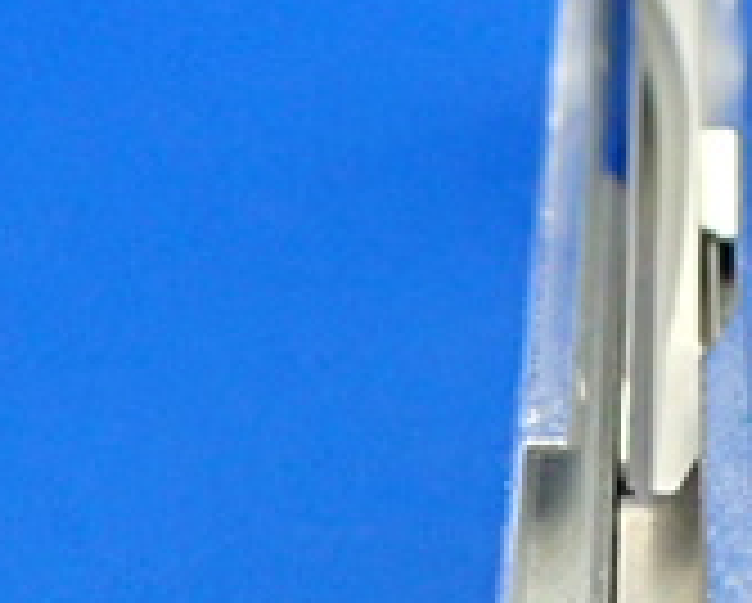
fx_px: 2496
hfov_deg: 17.0
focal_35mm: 112
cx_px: 635
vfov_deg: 13.7
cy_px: 513
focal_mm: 5.5
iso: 1600
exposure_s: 1/200
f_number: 2.3
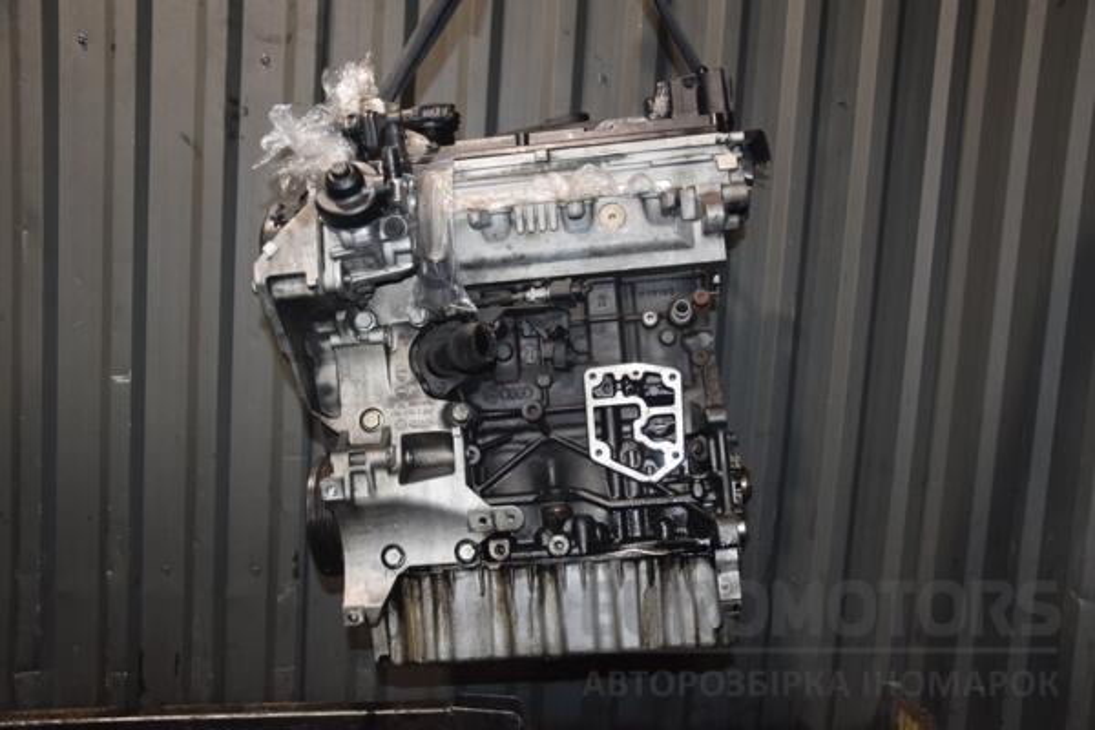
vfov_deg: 36.9
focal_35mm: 36
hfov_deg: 53.1
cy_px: 365
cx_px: 548
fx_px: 1095
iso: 800
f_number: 5
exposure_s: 1/60
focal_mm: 24
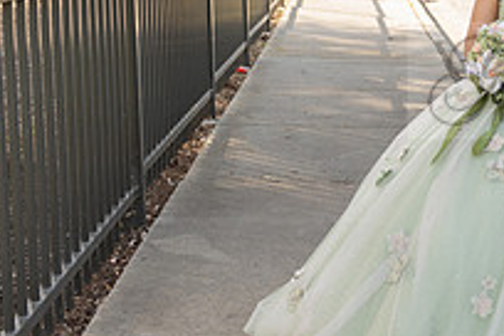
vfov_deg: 18.6
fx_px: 1022
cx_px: 590
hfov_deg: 25.2
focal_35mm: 73
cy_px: 86
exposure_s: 1/500
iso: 200
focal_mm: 24
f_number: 3.5
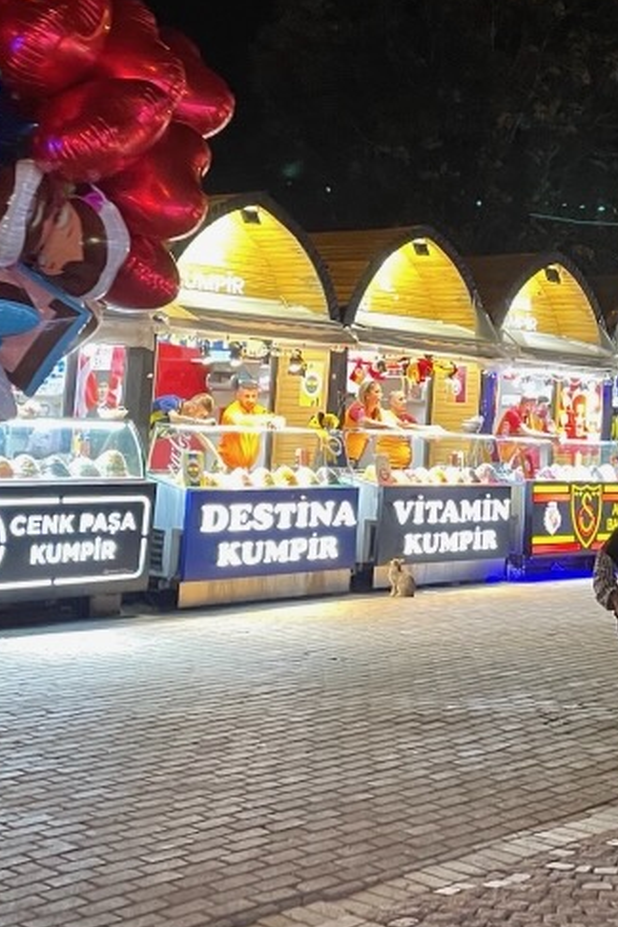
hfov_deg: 23.0
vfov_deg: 34.7
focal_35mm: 57
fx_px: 1468
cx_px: 582
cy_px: 311
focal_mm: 4.2
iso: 320
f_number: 1.6
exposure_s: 1/50
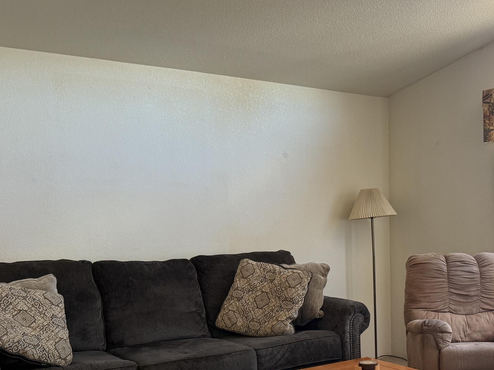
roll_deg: +0.7
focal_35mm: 47
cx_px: 371
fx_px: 671
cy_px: 299
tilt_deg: -5.6
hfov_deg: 39.3
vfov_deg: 30.1
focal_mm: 6.76
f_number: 1.78
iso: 200
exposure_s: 1/71
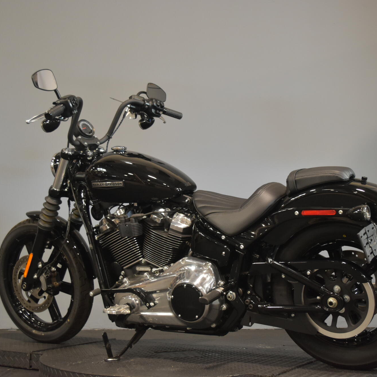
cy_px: 189
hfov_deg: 33.8
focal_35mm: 50
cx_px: 236
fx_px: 616
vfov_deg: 34.0
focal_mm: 26
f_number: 4.2
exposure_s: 1/30
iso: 1400
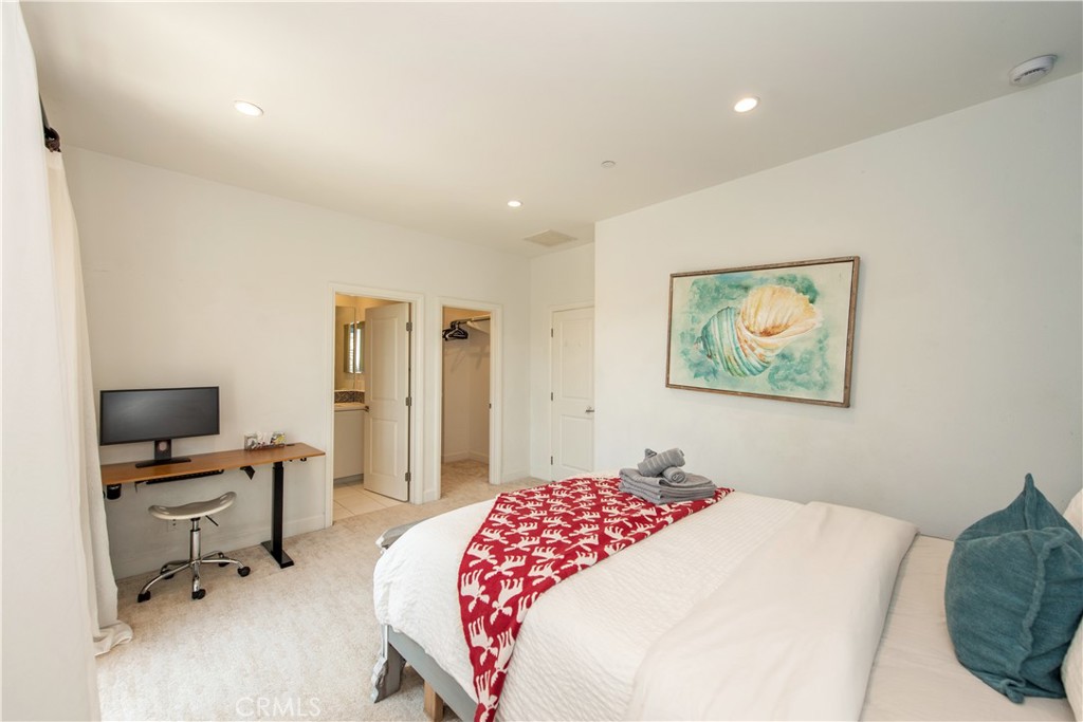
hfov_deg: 104.2
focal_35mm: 14
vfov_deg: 81.2
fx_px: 421
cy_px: 361
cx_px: 542
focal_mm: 14
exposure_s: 1/125
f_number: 5.6
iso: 450
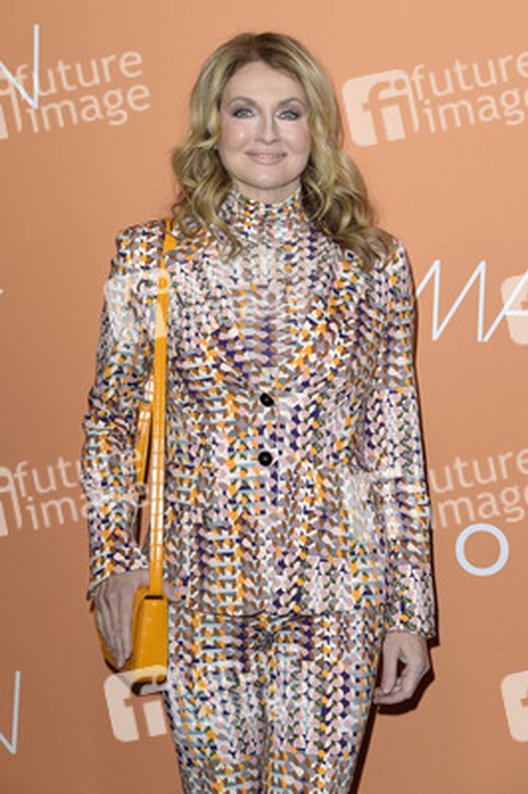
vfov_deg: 17.7
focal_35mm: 116
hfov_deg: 11.8
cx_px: 264
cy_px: 397
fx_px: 2556
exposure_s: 1/250
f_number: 7.1
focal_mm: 116
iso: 640
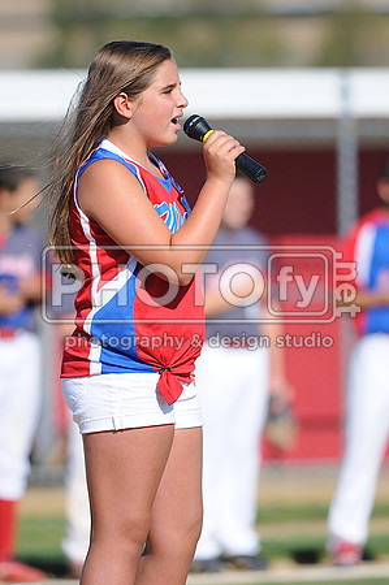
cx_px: 194
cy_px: 292
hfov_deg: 3.0
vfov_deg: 4.6
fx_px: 7310
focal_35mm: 450
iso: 200
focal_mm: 300
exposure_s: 1/2000
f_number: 4
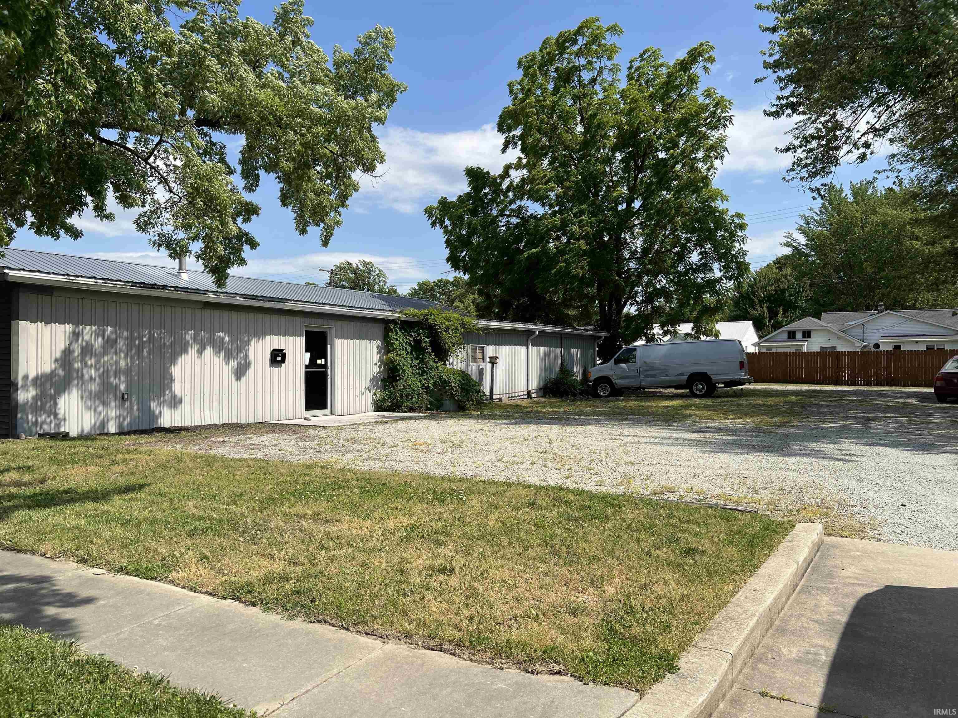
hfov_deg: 67.3
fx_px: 720
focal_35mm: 26
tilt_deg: -0.6
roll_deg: +0.6
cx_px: 479
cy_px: 359
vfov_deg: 53.1
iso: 50
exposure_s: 1/4444
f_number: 1.5
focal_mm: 5.7
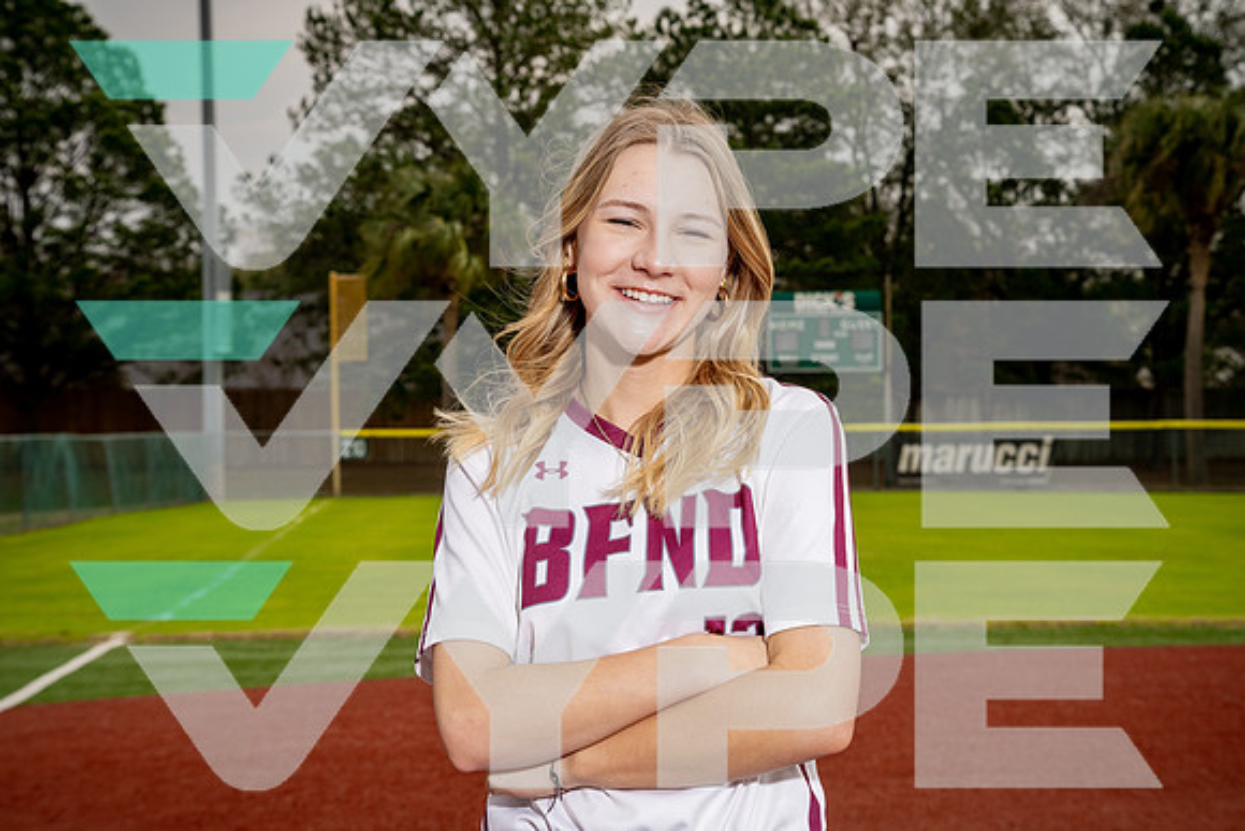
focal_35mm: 62
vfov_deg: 21.9
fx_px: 2145
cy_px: 416
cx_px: 622
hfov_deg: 32.4
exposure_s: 1/250
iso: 100
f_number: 8
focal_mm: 62
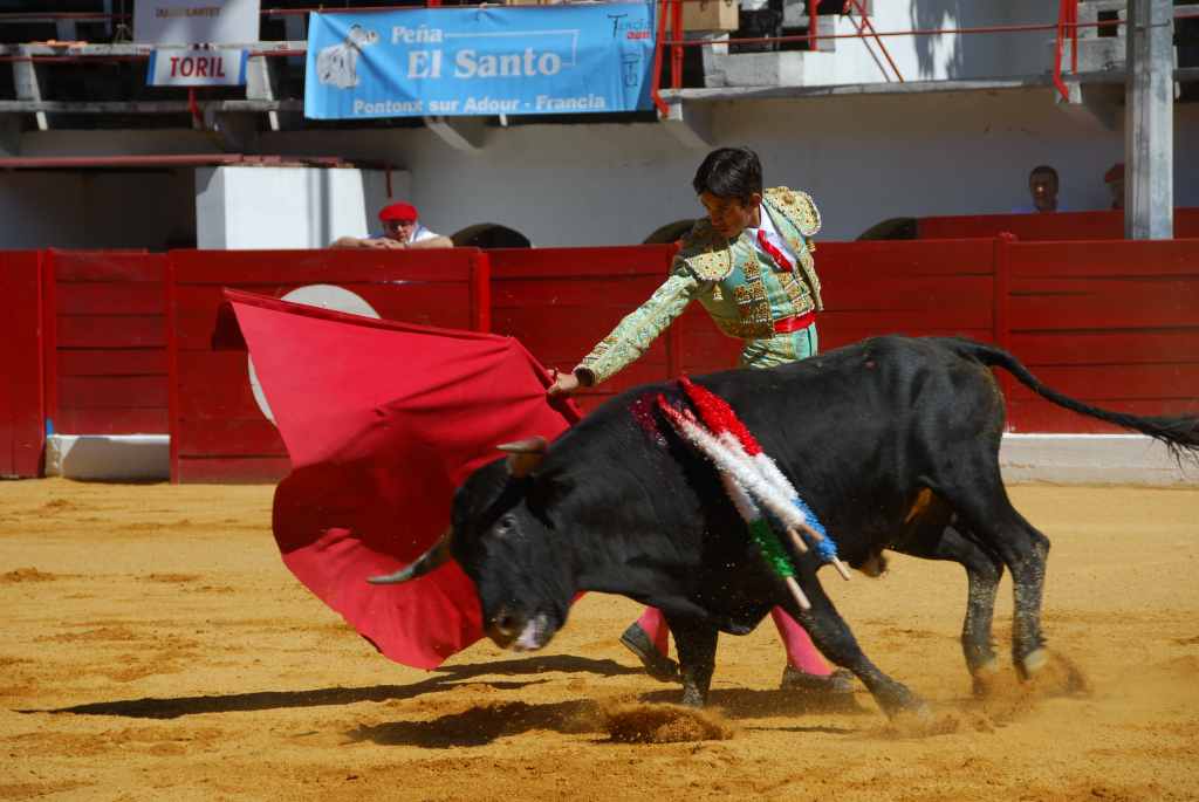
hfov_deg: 13.0
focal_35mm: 158
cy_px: 401
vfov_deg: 8.7
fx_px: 5251
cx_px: 600
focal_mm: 105
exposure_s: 1/500
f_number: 5.6
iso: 100
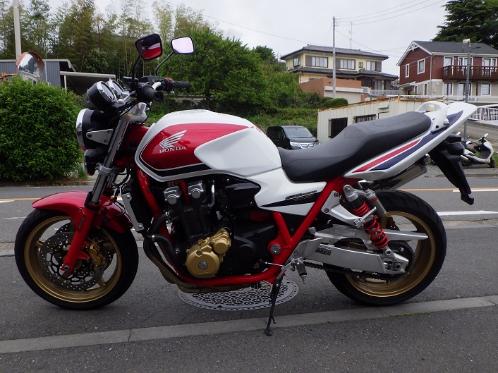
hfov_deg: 63.5
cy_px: 186
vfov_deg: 49.7
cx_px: 249
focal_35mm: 28
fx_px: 403
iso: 250
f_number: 4.2
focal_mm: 5
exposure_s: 1/400
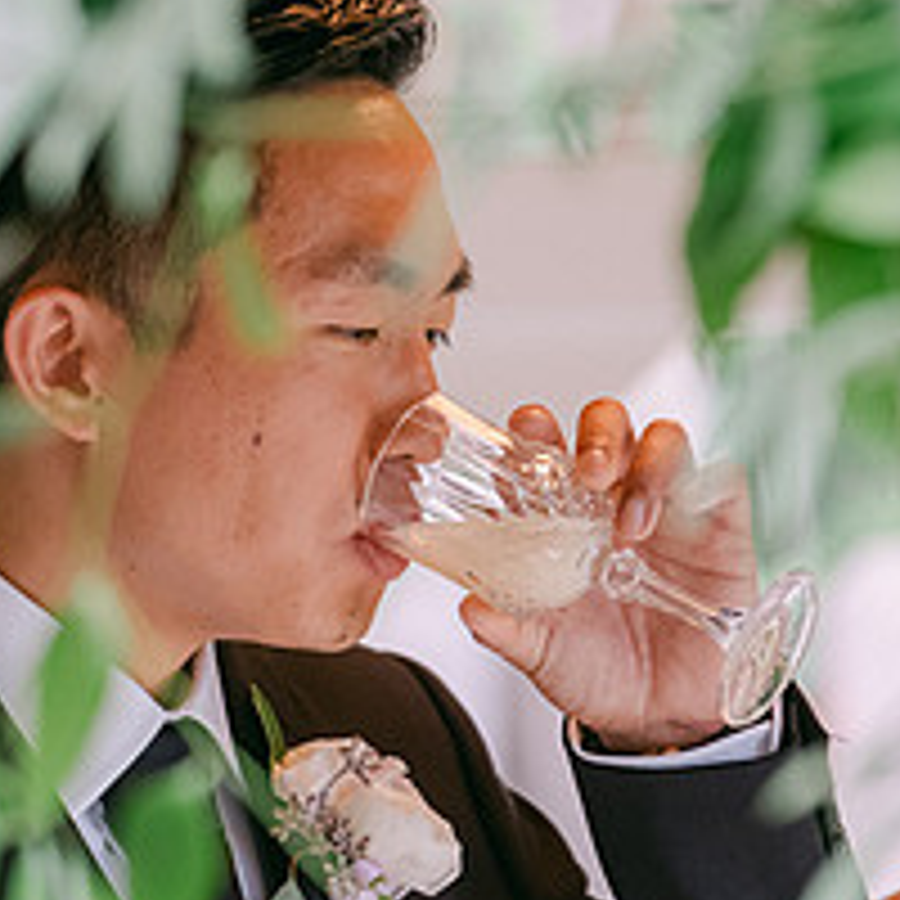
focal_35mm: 386
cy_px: 216
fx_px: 11354
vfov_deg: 4.5
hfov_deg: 4.5
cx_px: 324
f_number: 2.8
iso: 1600
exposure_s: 1/125
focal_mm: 134.4
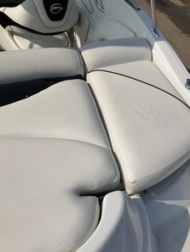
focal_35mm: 39
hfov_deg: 36.1
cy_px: 126
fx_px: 285
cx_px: 140
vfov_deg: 47.8
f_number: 1.8
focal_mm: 3
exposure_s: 1/5263
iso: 25
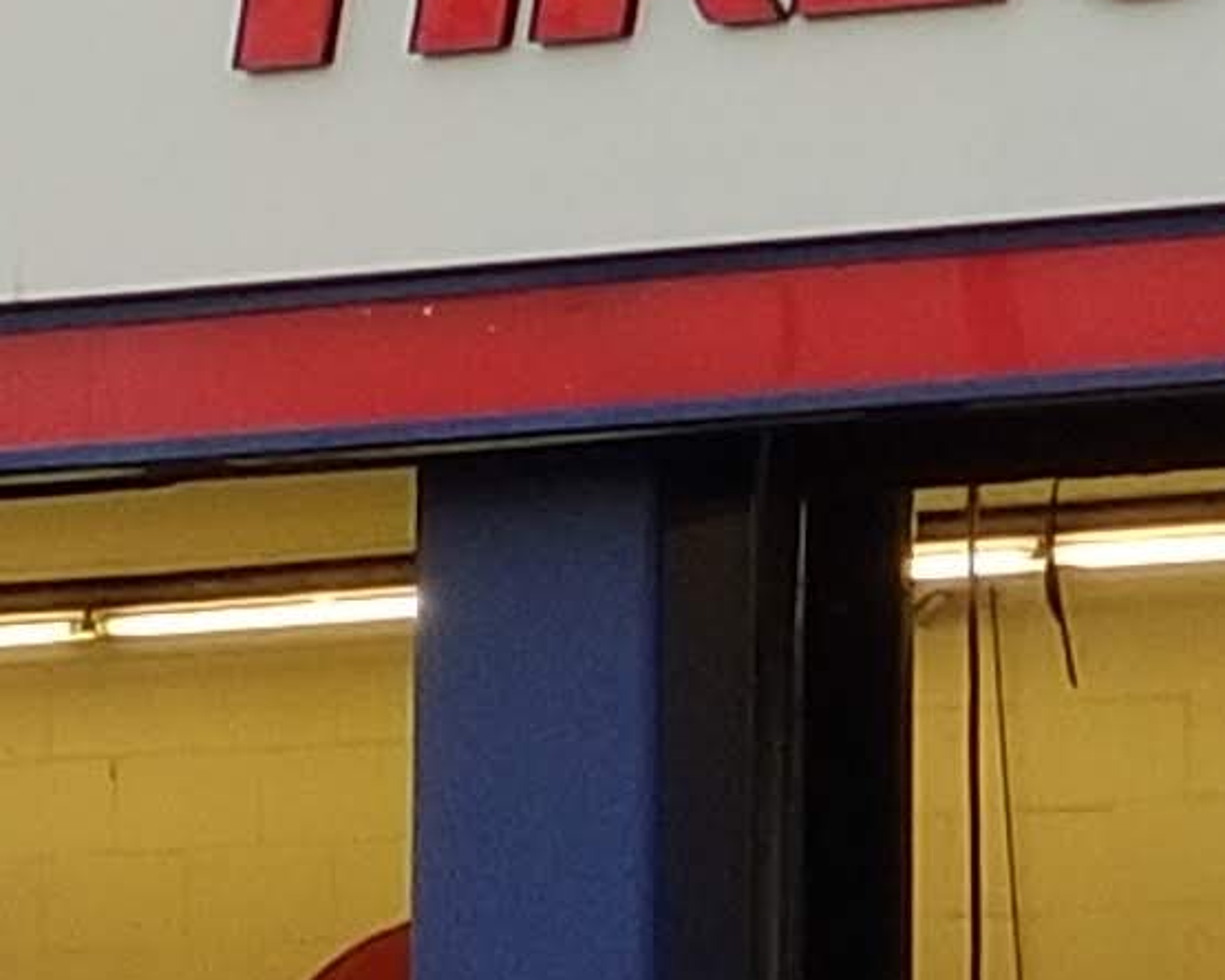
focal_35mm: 369
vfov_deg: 4.2
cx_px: -1077
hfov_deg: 5.2
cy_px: 194
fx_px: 13378
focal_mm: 6
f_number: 2.4
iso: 40
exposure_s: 1/120
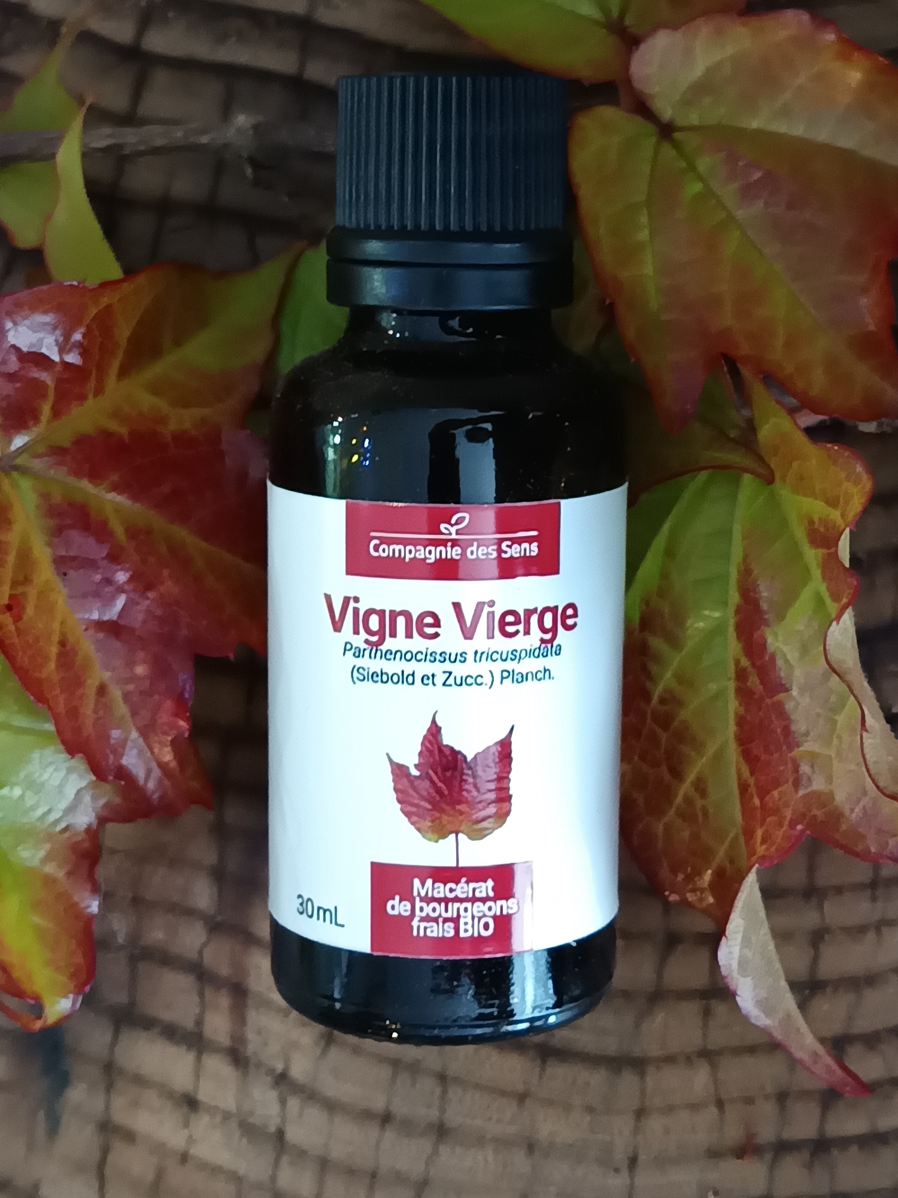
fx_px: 830
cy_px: 599
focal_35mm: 24
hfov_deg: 56.8
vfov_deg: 71.6
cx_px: 449
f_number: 1.7
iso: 1897
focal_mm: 5.31
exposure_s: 1/20
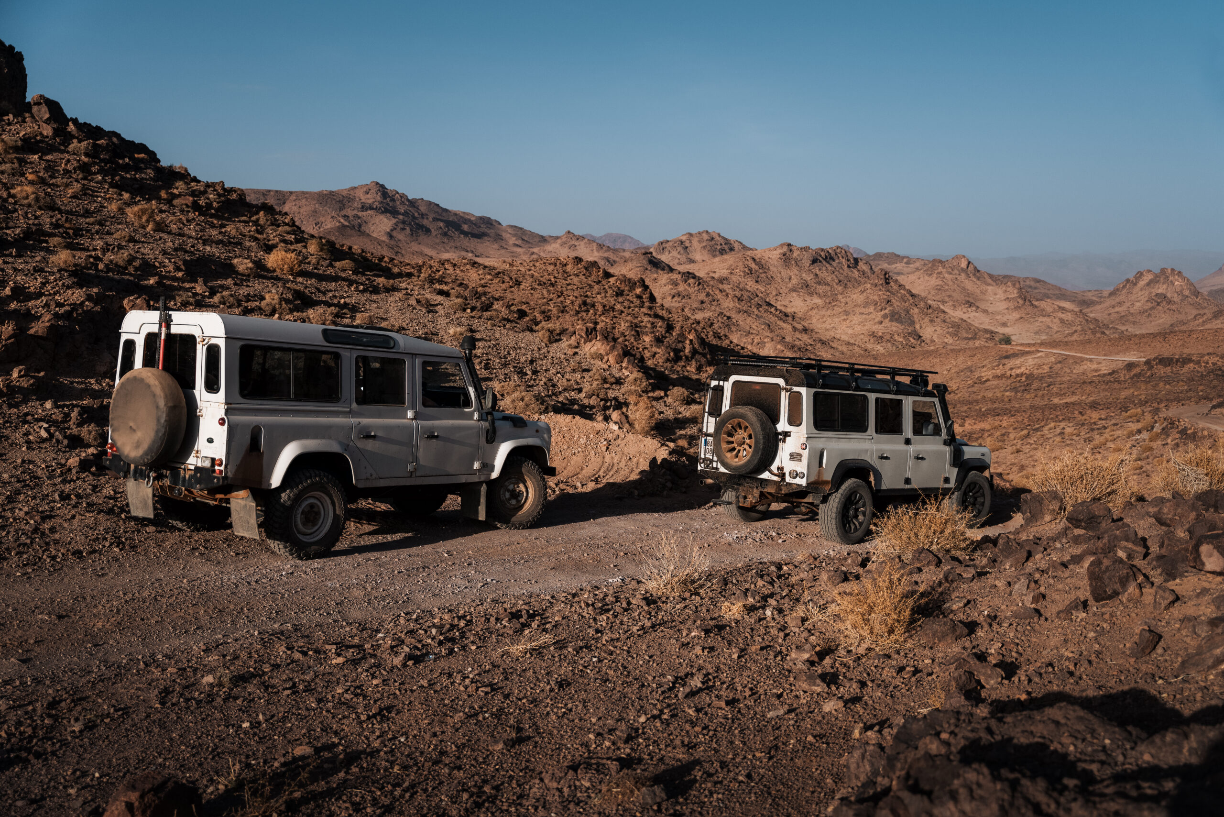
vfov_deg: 39.5
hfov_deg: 56.6
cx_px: 612
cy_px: 408
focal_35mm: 33
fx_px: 1136
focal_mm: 33.4
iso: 200
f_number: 2.8
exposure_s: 1/8000
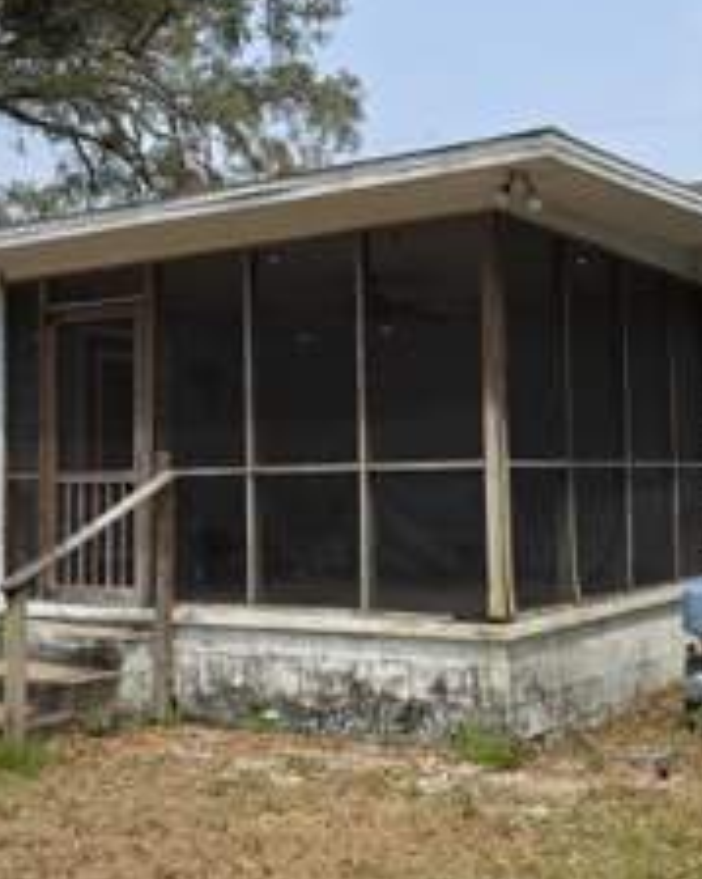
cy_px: 402
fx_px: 1247
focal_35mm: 48
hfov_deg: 31.4
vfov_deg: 38.8
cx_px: 353
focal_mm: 6.3
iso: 12
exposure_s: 1/709
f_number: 1.7
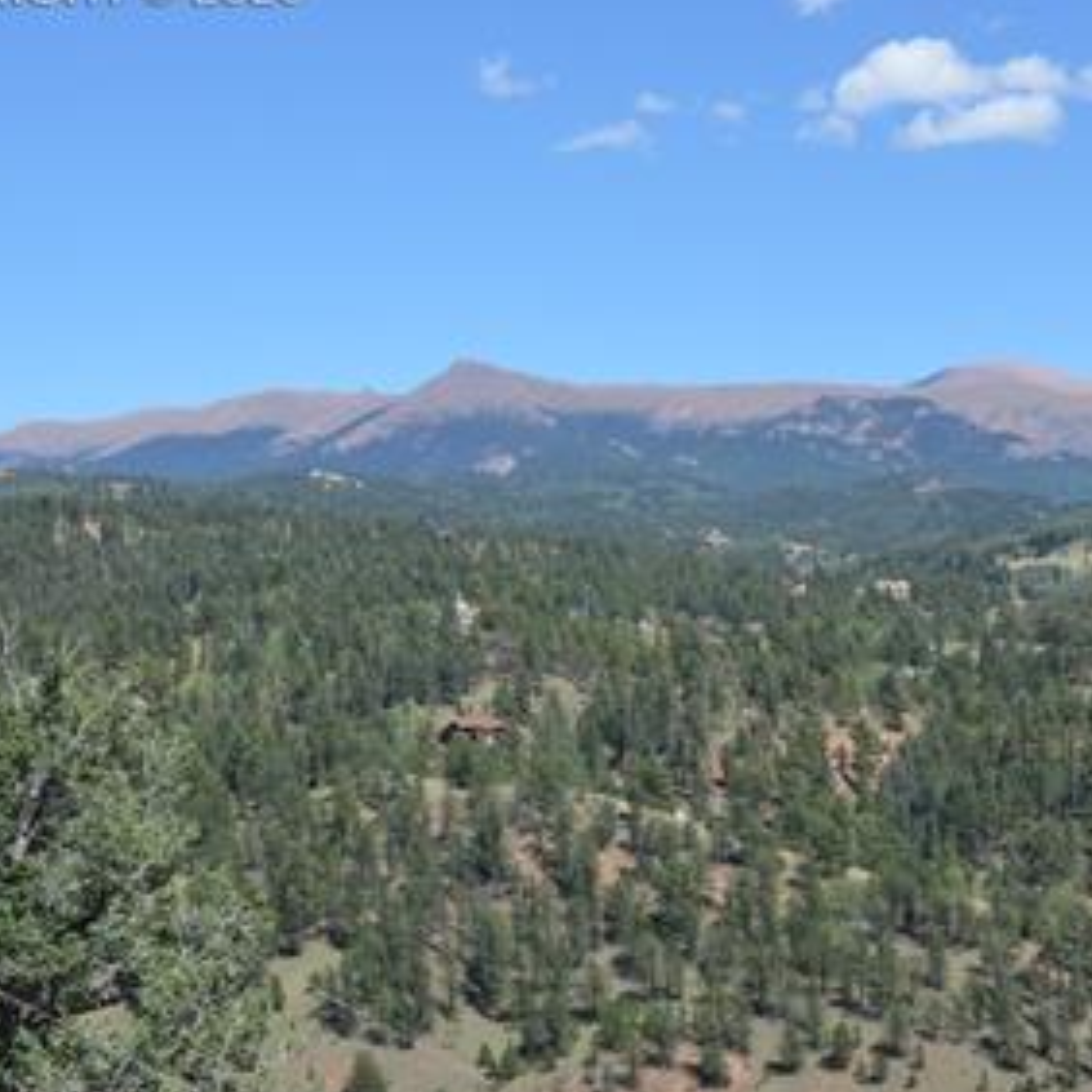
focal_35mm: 81
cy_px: 695
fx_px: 2891
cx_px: 1069
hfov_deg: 20.7
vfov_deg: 21.3
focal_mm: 28
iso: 100
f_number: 7.1
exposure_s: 1/200
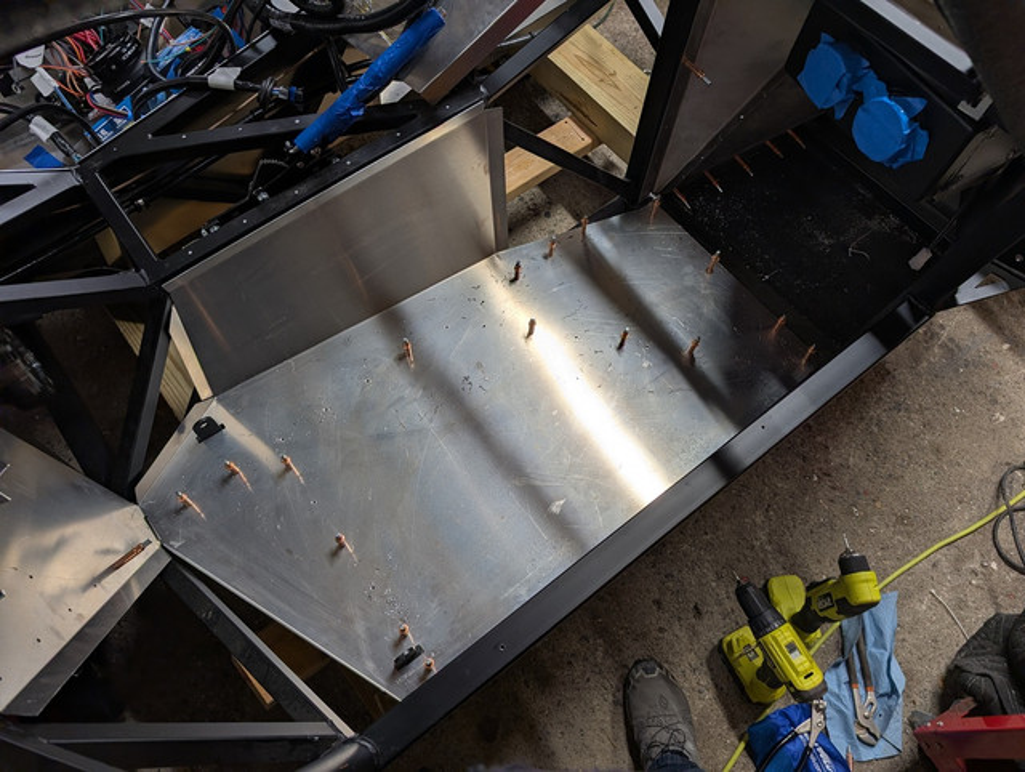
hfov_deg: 71.5
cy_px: 386
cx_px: 512
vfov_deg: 56.9
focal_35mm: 24
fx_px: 712
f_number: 1.68
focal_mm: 6.9
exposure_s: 1/60
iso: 20
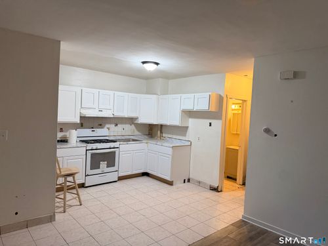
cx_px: 164
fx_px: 227
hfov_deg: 71.6
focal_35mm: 24
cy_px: 123
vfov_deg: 56.8
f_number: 1.78
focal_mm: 6.76
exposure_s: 1/60
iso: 200
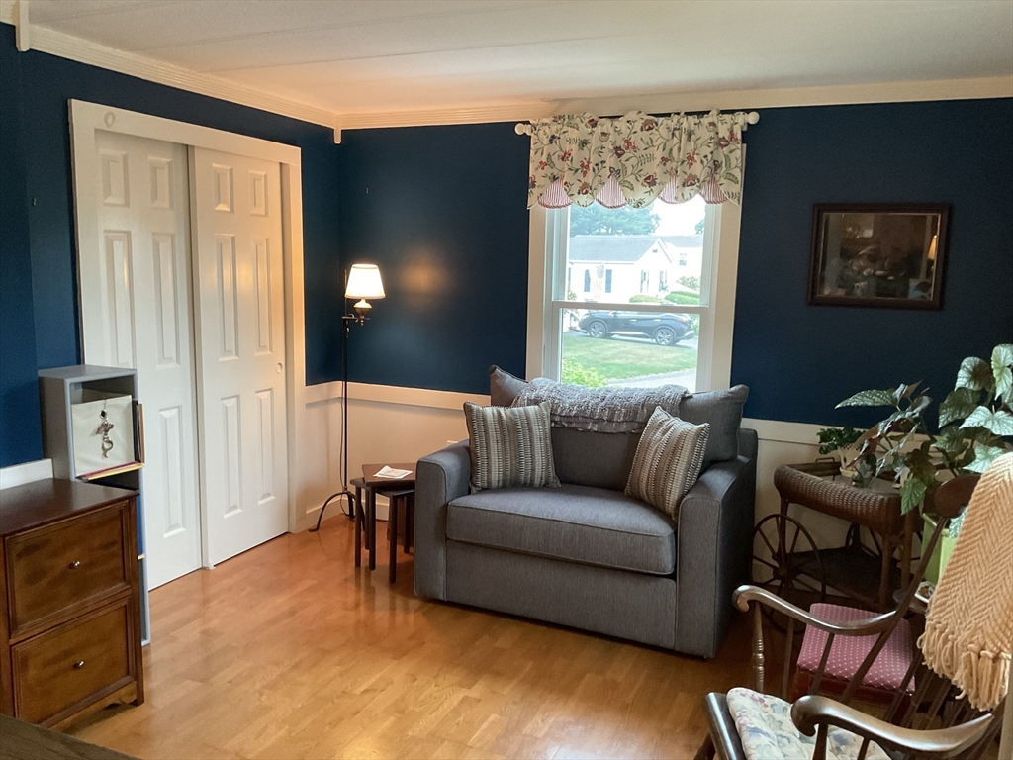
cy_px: 380
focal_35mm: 29
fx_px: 849
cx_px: 506
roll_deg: -0.9
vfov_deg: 48.2
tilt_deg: -7.8
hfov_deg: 61.7
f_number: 1.8
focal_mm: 3
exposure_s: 1/40
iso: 250
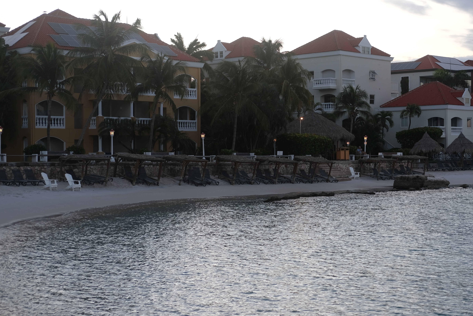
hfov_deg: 29.1
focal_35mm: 69
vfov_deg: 19.7
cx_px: 304
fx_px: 906
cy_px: 175
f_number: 3.2
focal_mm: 35
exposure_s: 1/160
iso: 160
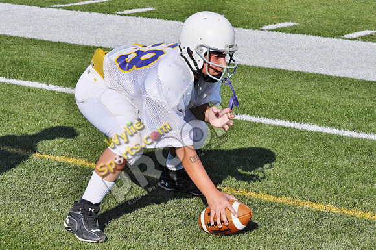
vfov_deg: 16.5
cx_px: 188
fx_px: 860
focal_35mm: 82
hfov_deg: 24.6
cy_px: 125
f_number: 7.1
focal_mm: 55
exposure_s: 1/2000
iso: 400
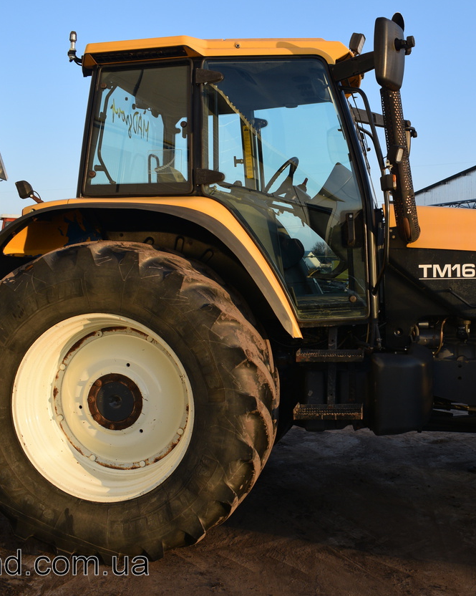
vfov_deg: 46.9
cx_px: 334
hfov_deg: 37.6
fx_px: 687
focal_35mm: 39
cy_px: 291
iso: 200
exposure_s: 1/320
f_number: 6.3
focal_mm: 18
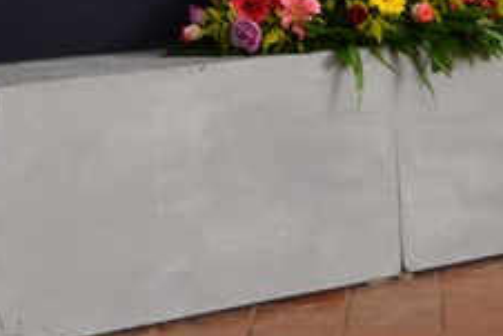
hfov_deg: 13.4
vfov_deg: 8.8
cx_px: -198
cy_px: -375
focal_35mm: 146
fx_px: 2041
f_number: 3.8
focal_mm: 22
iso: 400
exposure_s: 1/50
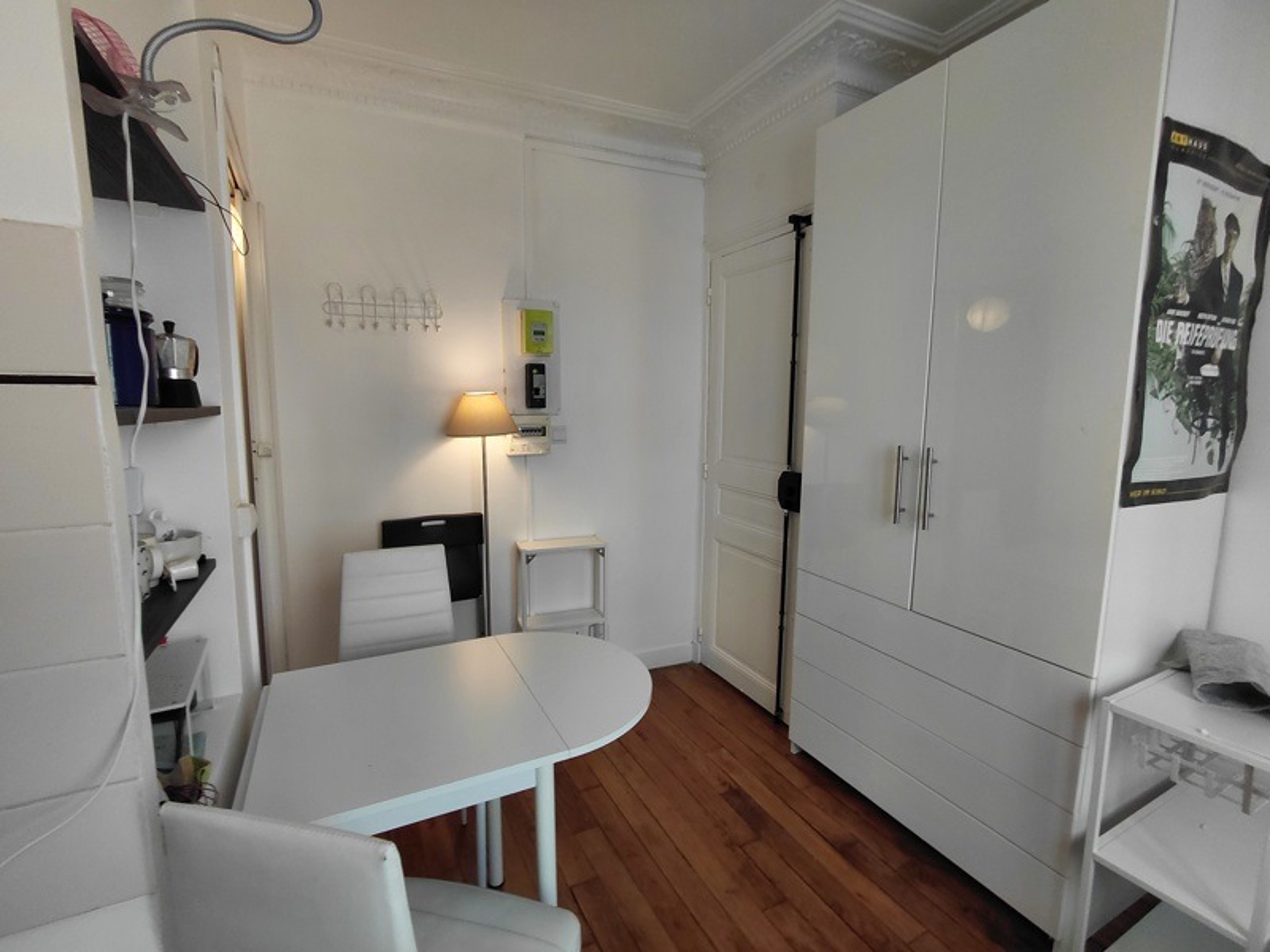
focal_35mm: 16
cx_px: 635
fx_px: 587
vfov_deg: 78.1
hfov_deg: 94.5
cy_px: 476
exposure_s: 1/60
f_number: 2.2
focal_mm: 1.64
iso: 40
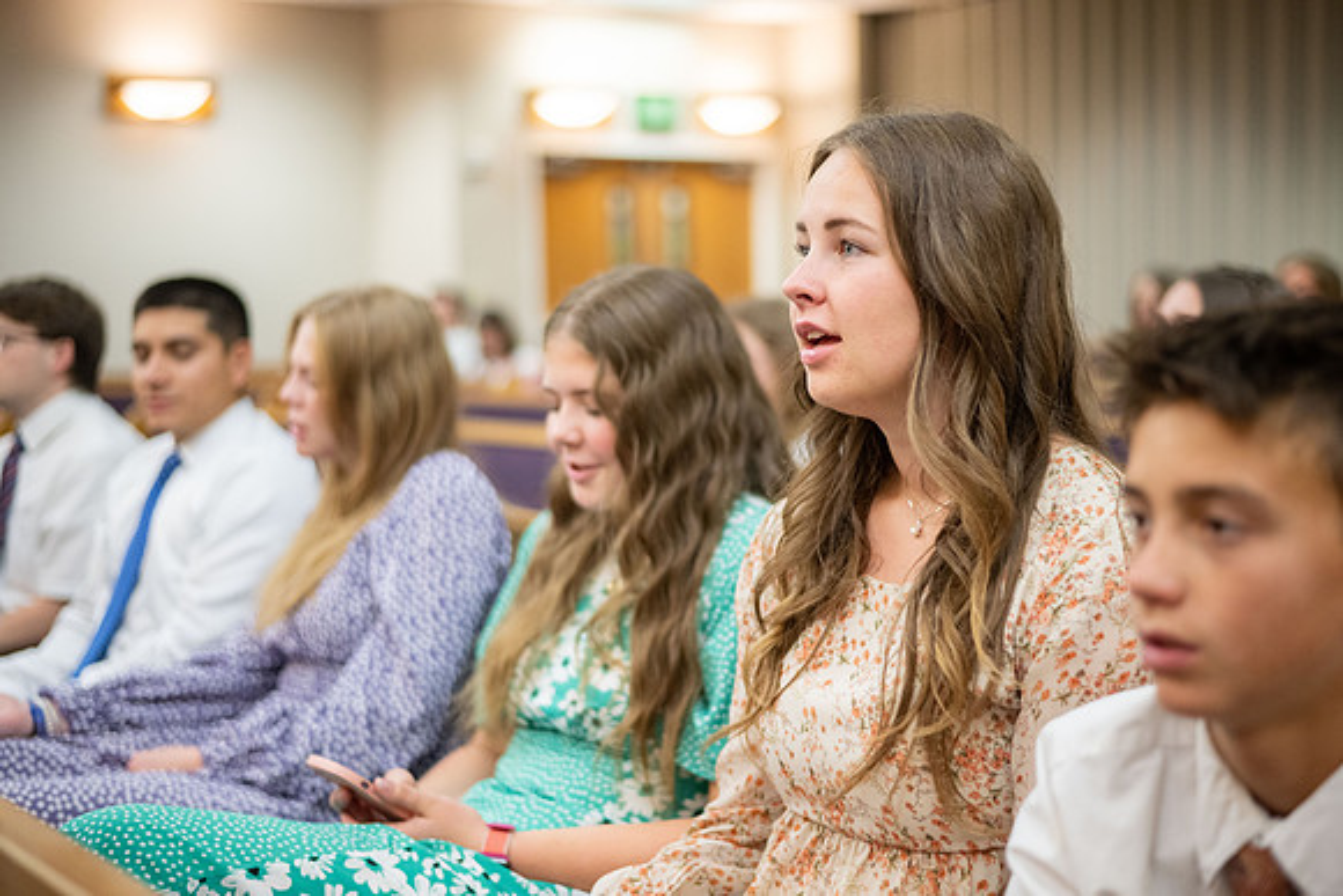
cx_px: 672
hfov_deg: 39.6
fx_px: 1866
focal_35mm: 50
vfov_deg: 27.0
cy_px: 448
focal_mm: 50
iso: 1600
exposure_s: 1/400
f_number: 1.8
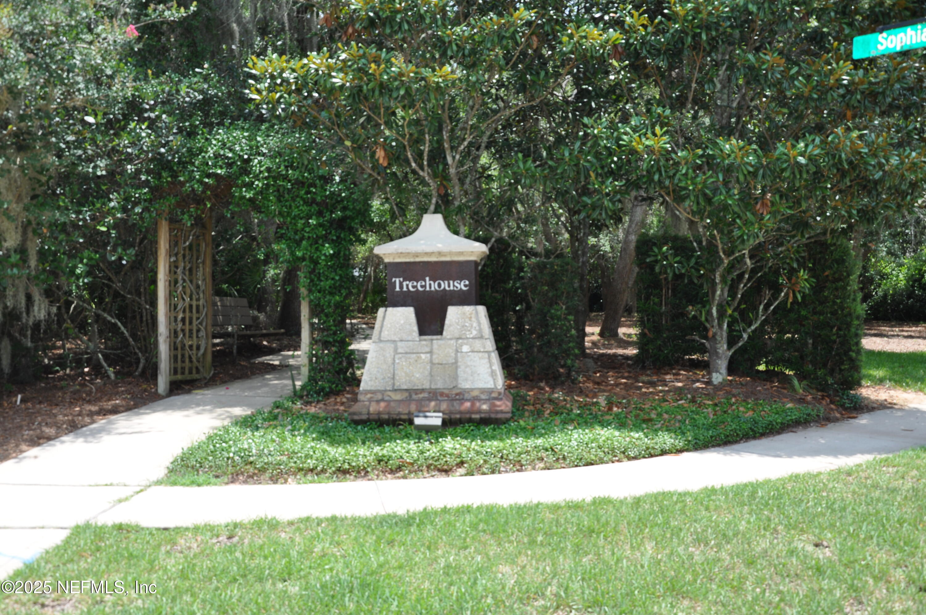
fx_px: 1079
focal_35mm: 42
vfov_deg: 31.8
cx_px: 463
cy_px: 308
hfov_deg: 46.5
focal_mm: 28
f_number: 8
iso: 200
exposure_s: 1/200
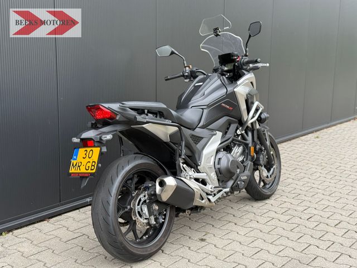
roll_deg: -1.0
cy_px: 134
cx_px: 178
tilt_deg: -10.3
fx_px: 495
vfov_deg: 30.3
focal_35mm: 48
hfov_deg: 39.7
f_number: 1.78
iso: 100
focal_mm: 6.76
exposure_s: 1/346
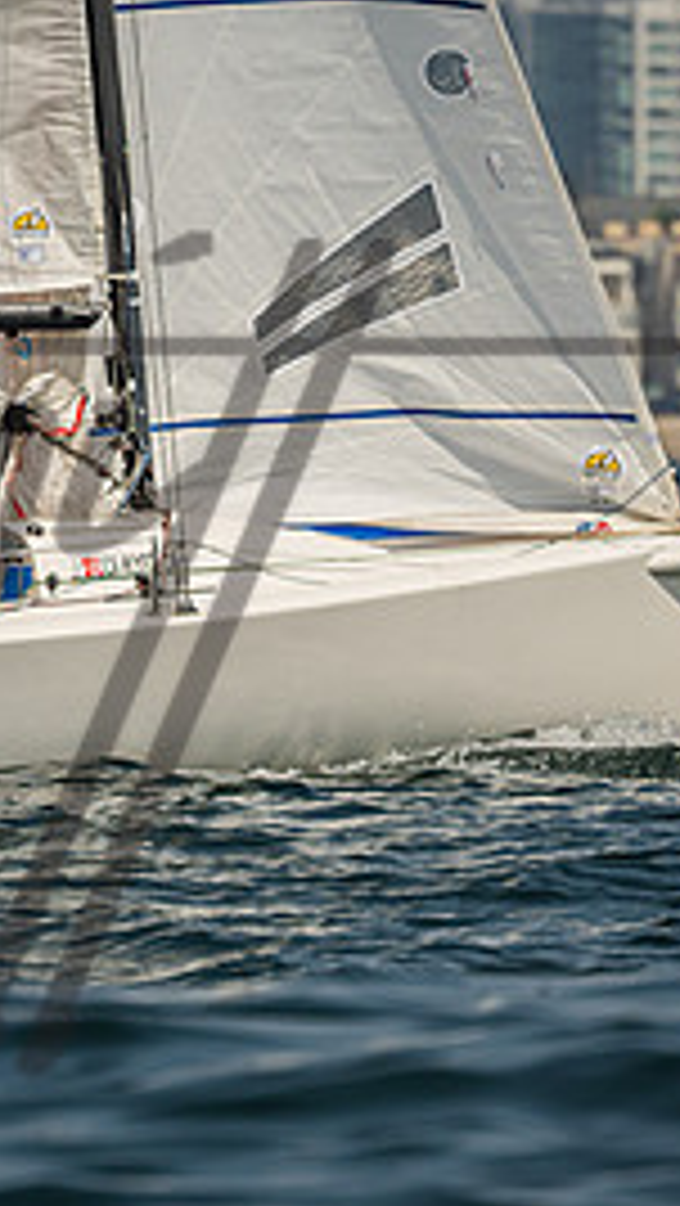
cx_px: 80
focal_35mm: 1149
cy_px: 644
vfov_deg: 1.9
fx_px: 36785
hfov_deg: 1.1
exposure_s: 1/4000
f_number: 5.6
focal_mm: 400
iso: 280
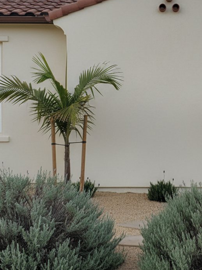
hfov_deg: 35.0
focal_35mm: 40
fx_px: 311
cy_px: 119
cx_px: 157
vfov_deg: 46.7
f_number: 1.8
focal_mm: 6.4
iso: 1107
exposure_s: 1/835
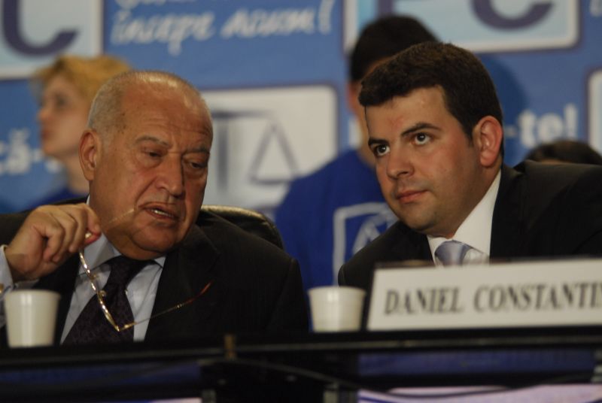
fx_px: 3768
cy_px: 202
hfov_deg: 9.1
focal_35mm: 225
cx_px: 301
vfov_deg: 6.1
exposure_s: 1/125
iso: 800
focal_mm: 150
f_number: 2.8
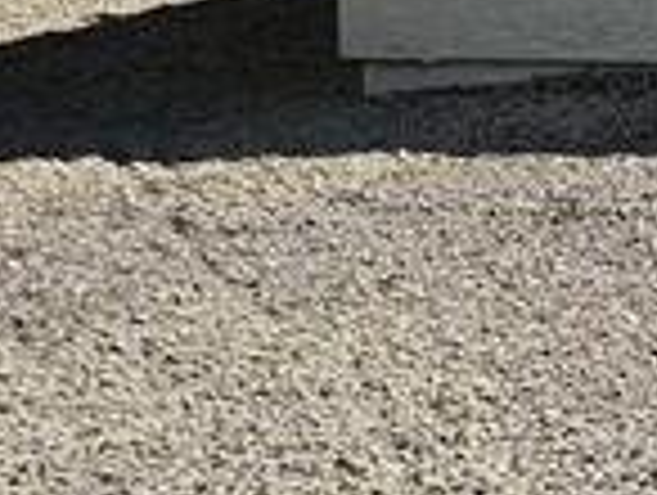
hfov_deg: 9.5
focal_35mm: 168
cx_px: 1899
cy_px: -144
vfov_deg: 8.7
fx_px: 3194
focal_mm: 5
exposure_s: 1/6251
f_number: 1.8
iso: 50
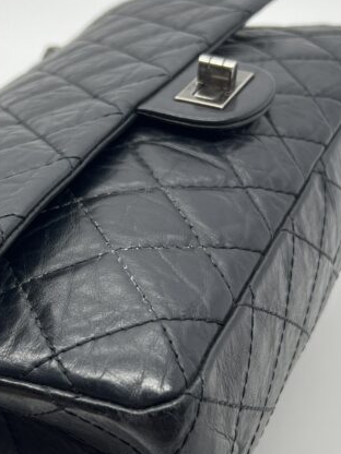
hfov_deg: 22.9
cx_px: 128
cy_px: 265
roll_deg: -0.2
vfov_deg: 30.2
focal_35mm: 64
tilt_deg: -36.8
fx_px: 841
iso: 32
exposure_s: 1/135
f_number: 1.5
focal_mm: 5.7
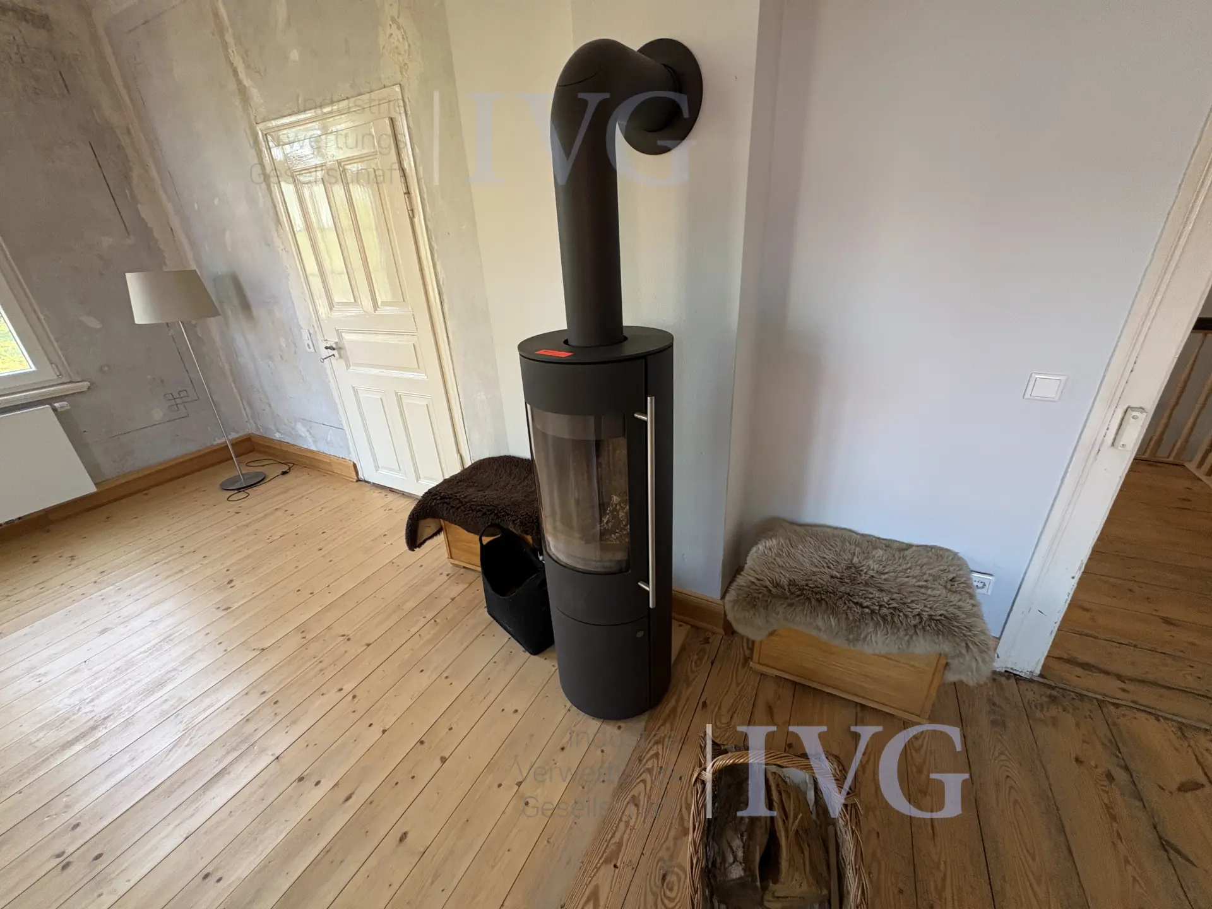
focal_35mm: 14
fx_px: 490
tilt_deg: -23.3
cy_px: 454
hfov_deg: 102.1
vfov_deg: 85.7
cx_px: 606
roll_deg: +2.2
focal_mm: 2.22
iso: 320
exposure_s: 1/60
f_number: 2.2
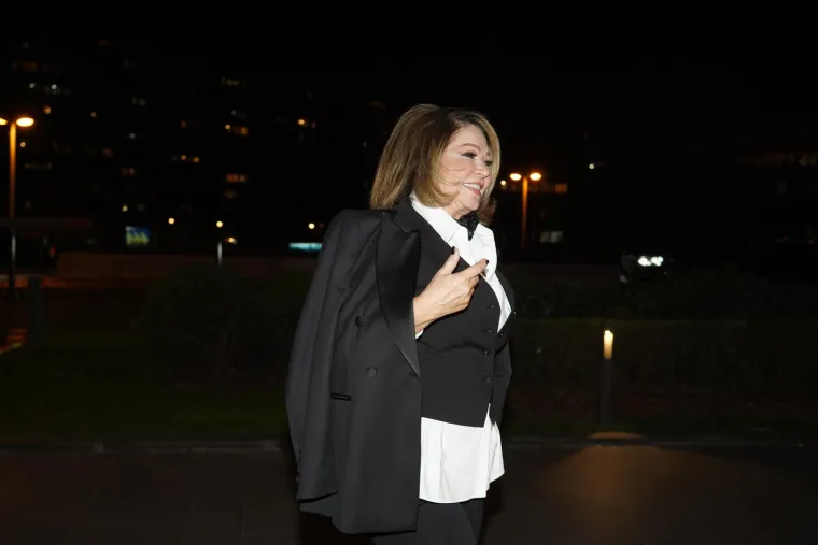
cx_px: 409
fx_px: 1000
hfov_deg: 44.5
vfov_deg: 30.5
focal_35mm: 44
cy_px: 272
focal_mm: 44
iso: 2000
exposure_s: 1/200
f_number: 5
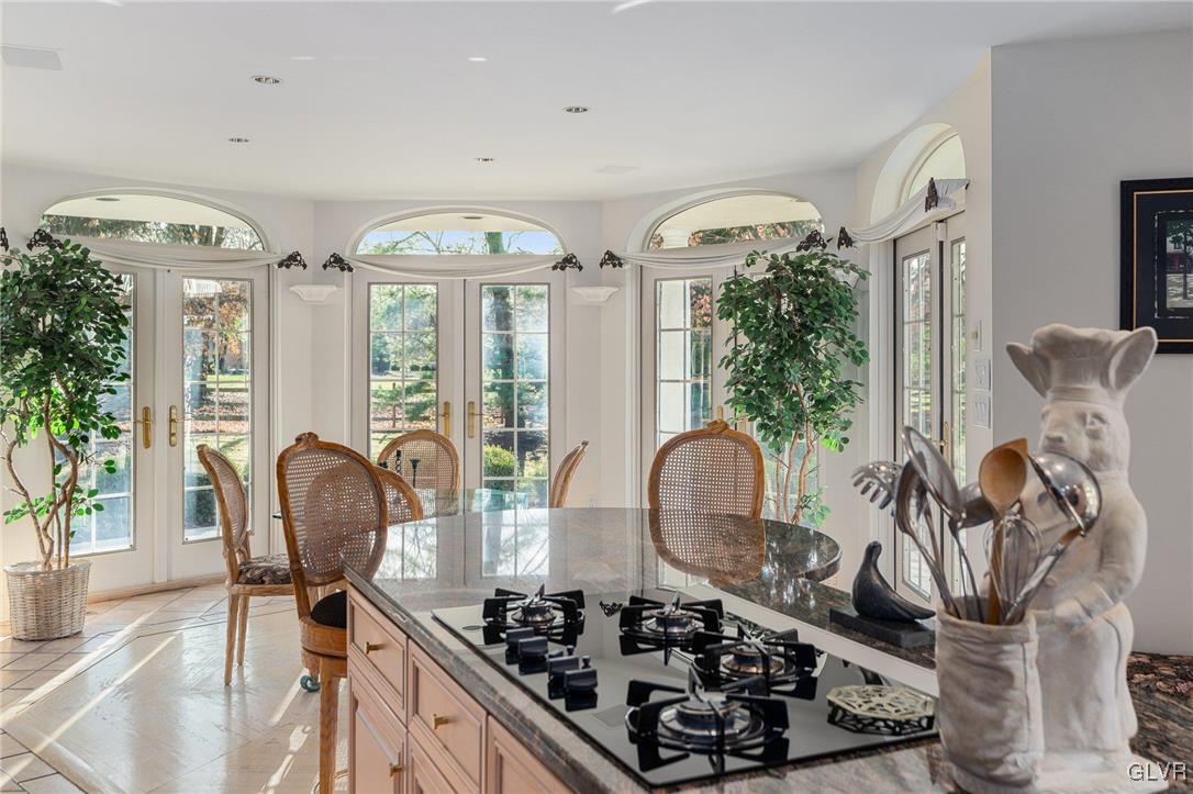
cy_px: 397
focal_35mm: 32
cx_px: 596
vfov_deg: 41.1
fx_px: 1060
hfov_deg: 58.7
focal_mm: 32
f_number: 7.1
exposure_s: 1/80
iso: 320
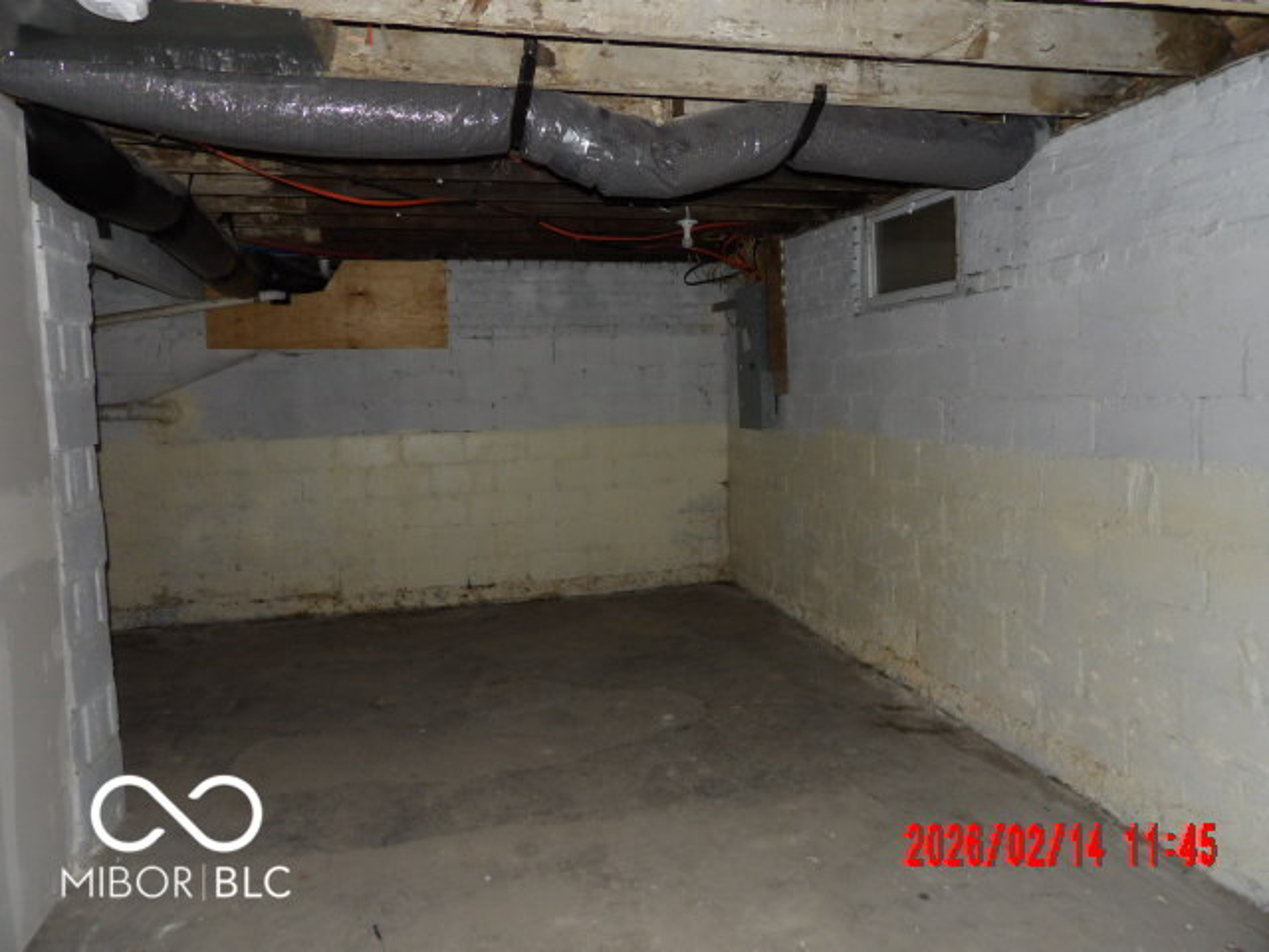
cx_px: 634
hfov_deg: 71.6
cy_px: 476
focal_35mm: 24
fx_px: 880
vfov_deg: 56.8
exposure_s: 1/33
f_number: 3.2
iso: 200
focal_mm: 4.3
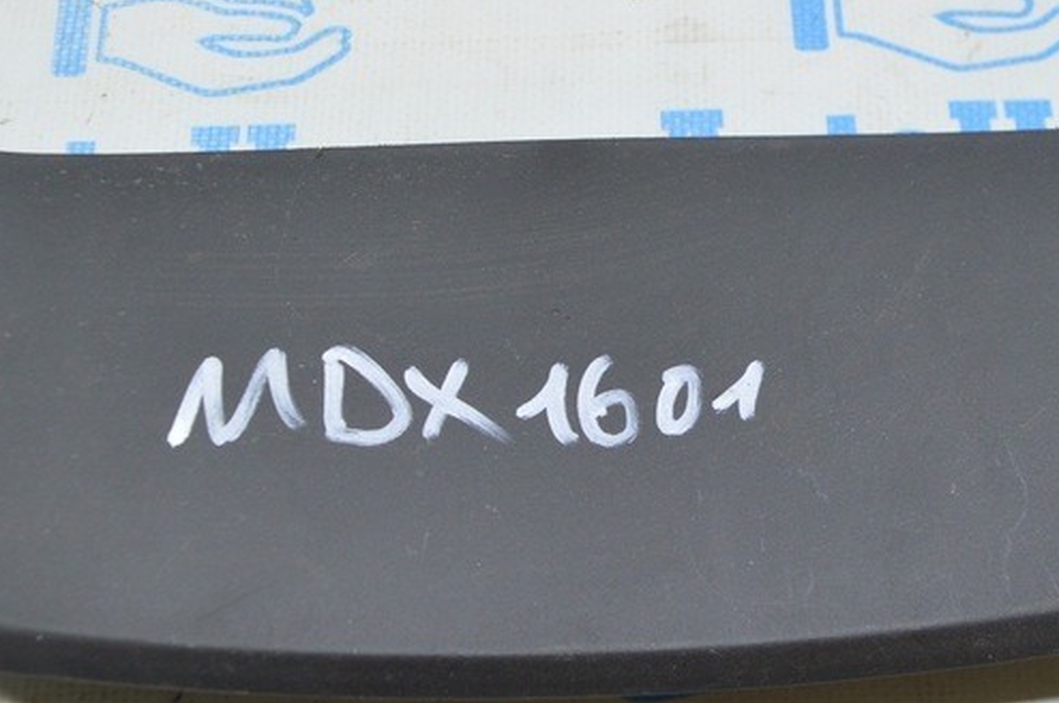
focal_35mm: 56
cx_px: 551
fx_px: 1645
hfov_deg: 35.7
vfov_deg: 24.1
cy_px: 363
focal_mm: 18
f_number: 3.5
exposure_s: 1/60
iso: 400
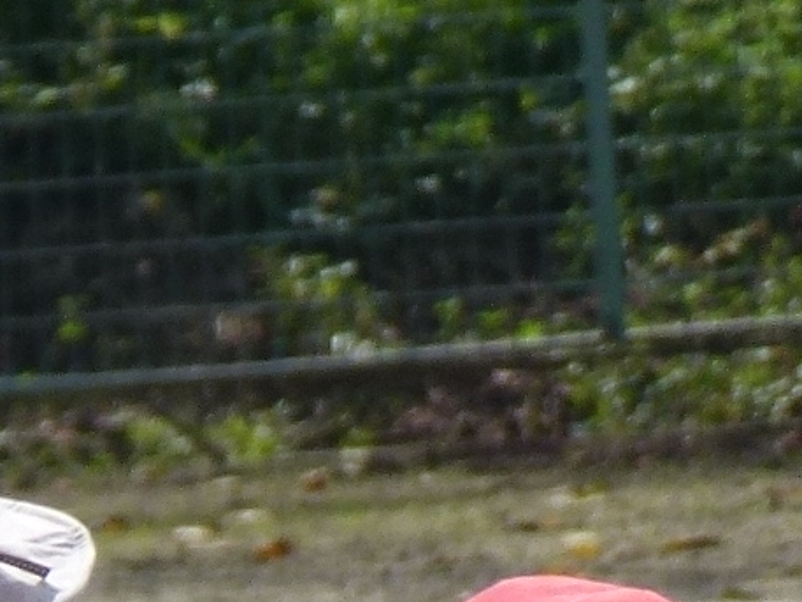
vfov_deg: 0.7
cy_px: 1095
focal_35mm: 2151
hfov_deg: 0.9
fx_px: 49848
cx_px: -105
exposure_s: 1/400
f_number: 5.9
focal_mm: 68.8
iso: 100
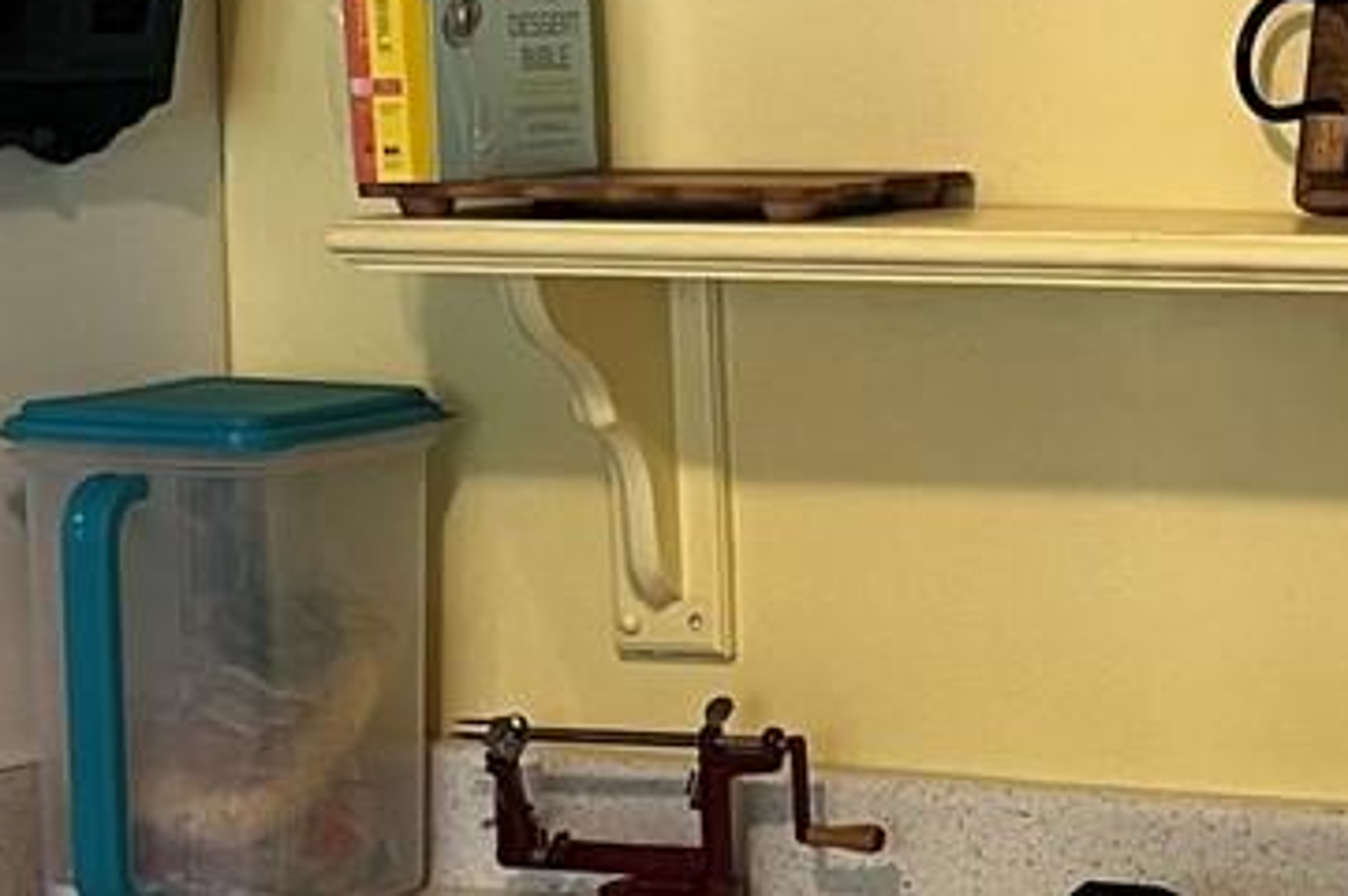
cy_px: 511
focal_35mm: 120
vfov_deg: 11.4
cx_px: 1580
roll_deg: -0.8
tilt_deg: -5.9
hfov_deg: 16.4
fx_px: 4489
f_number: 1.5
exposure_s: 1/60
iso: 100
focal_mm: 5.7
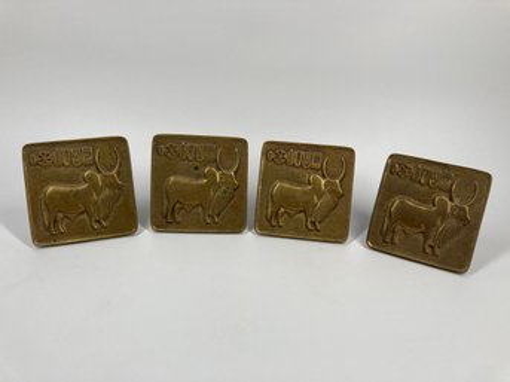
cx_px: 255
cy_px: 191
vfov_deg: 49.7
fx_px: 412
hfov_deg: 63.5
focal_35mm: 28
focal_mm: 3.99
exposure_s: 1/287
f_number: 1.8
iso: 20
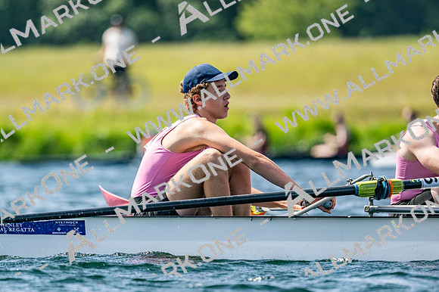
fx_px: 7312
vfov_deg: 2.3
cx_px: 220
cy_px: 146
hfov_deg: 3.4
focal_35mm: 600
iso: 280
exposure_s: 1/2500
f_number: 4.5
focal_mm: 400
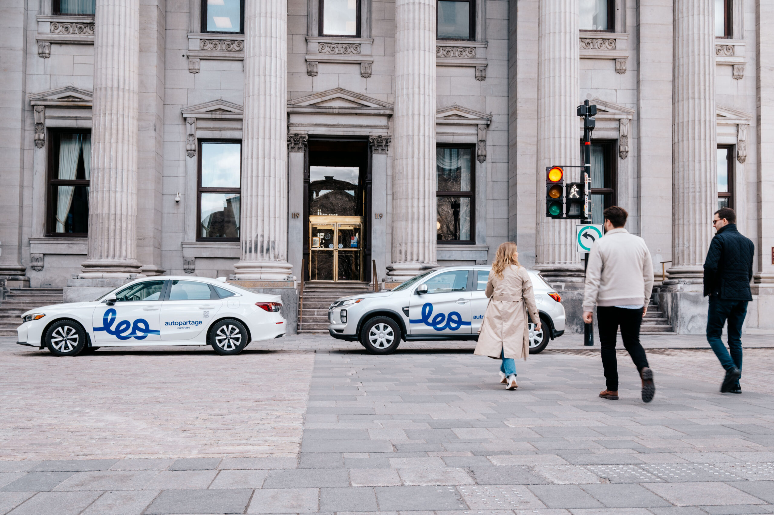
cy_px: 258
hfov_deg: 53.2
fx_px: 773
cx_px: 387
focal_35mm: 36
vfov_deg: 36.8
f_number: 8
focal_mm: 36
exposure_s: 1/50
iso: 64
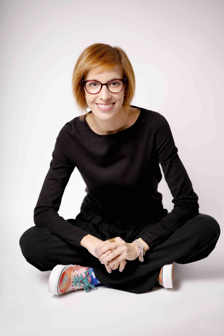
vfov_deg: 22.5
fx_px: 843
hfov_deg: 15.1
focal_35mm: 90
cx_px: 112
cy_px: 168
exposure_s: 1/160
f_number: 2.8
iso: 125
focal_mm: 90.3
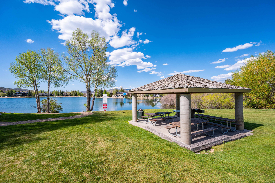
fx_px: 107
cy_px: 92
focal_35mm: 14
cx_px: 138
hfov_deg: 104.3
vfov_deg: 81.1
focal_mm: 14
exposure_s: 1/1600
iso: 500
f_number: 7.1
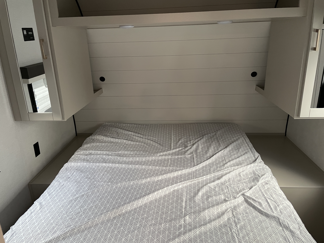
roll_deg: +0.8
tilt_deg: -18.8
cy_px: 122
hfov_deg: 67.3
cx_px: 162
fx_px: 243
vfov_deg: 53.1
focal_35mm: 26
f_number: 1.6
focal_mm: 4.2
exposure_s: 1/60
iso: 320
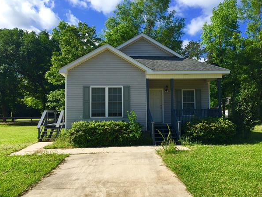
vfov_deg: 45.4
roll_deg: -1.2
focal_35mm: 31
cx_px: 134
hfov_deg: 58.4
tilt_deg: +3.0
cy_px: 102
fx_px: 235
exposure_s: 1/1647
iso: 32
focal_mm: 4.15
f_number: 2.2
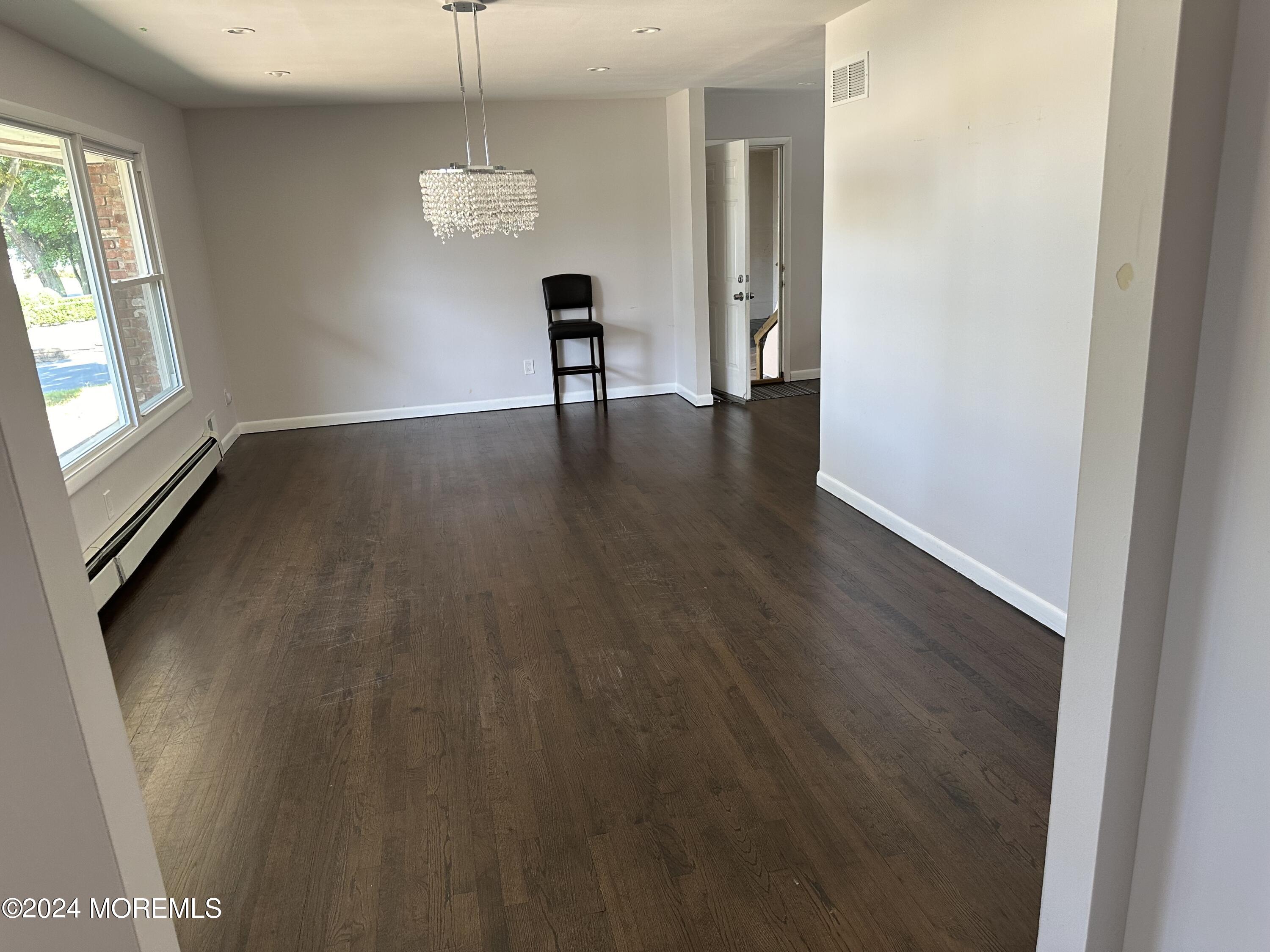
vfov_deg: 56.8
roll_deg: +2.2
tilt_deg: -15.7
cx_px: 635
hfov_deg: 71.6
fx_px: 881
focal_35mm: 24
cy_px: 476
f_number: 1.78
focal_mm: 6.86
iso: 125
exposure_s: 1/60
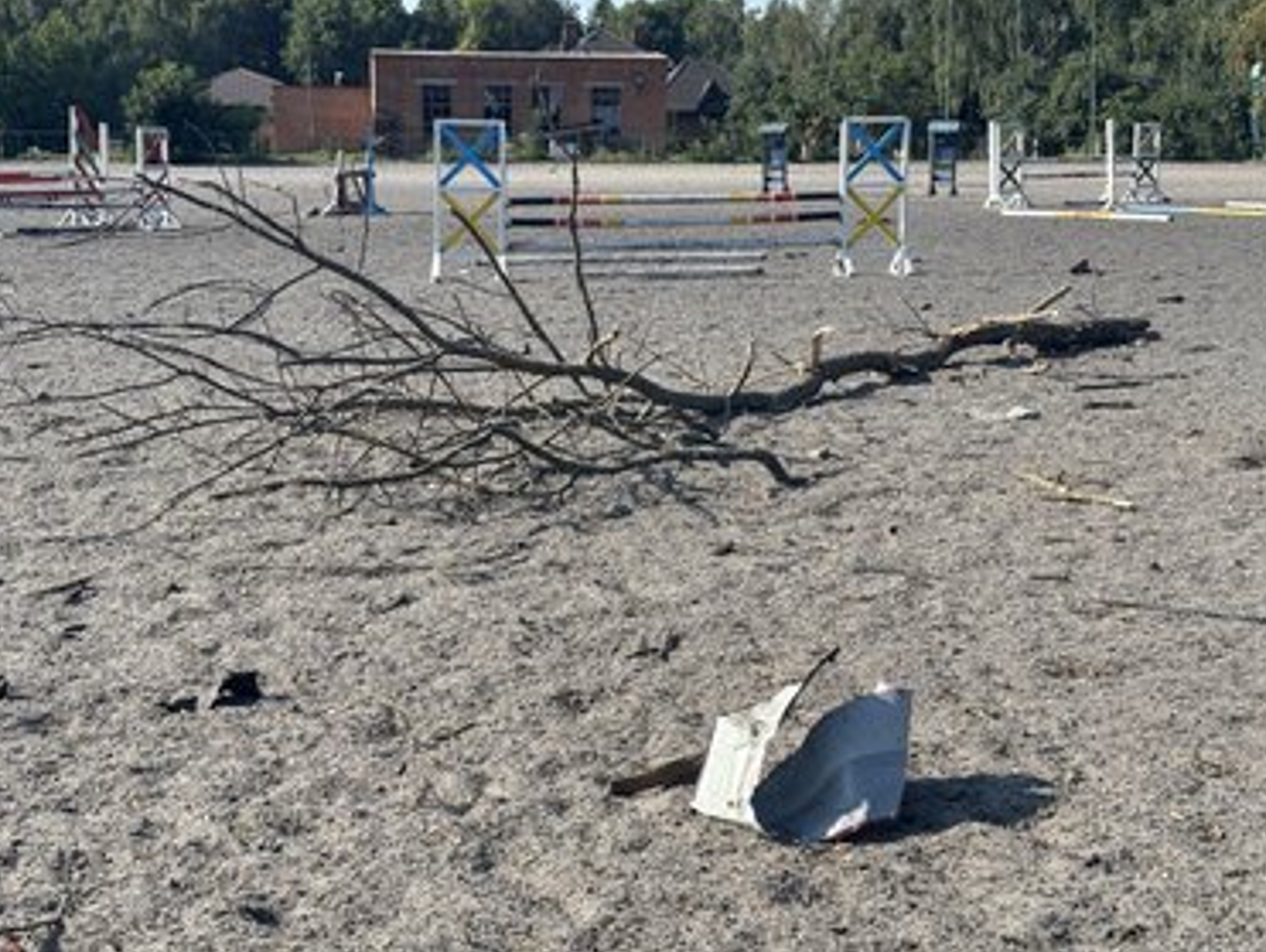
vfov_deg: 26.1
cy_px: 444
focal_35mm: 56
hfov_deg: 34.3
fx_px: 2050
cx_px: 594
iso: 40
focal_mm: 5.96
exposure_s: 1/1616
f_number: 1.6
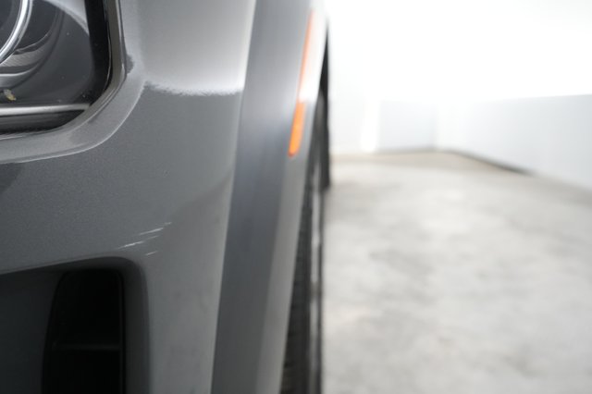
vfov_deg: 46.4
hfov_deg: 65.5
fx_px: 460
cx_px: 296
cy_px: 197
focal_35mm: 28
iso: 5000
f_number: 6.3
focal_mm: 28
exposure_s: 1/80
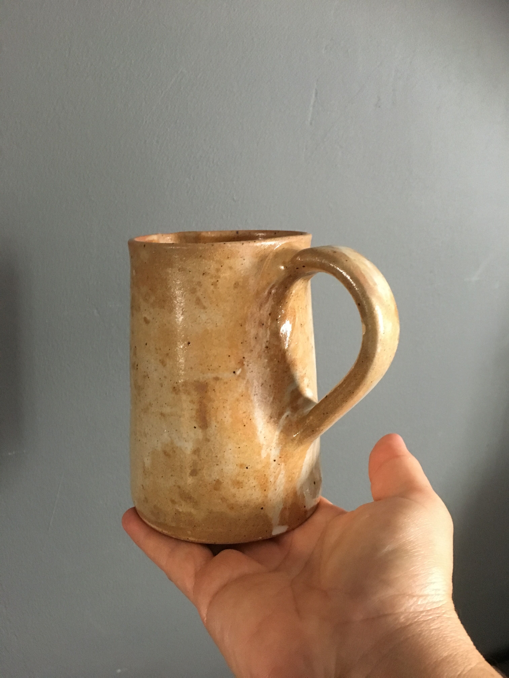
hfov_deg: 48.2
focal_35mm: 29
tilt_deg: -18.1
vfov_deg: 61.7
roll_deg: -2.0
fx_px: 569
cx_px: 254
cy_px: 339
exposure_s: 1/17
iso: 250
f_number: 2.2
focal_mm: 4.15
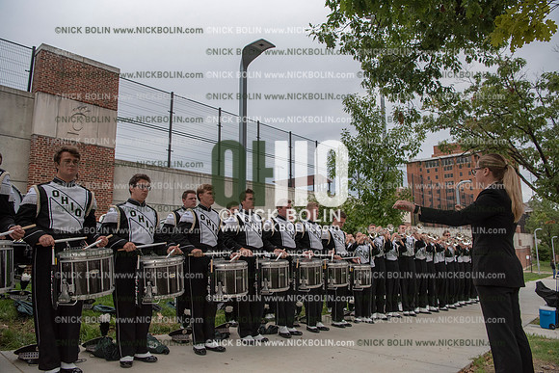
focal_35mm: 24
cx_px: 280
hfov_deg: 73.7
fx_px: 373
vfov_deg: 53.2
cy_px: 186
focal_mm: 24
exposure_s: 1/4000
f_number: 5
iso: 1250
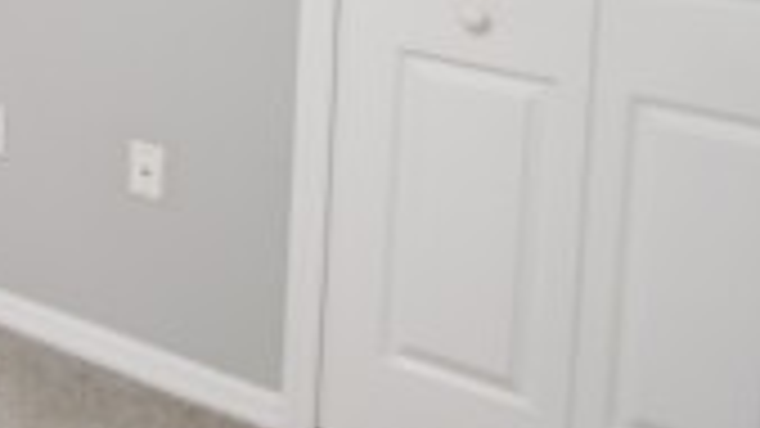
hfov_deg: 22.3
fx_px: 1350
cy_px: -365
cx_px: -531
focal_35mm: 67
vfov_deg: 15.3
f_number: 3.5
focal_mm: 10
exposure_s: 1/60
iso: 1250
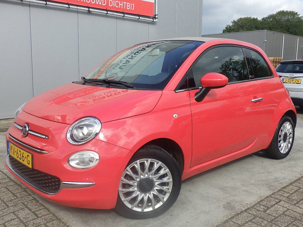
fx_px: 298
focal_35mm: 34
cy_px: 114
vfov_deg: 41.8
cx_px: 152
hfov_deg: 54.0
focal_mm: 6.1
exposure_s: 1/400
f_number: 4.6
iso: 125
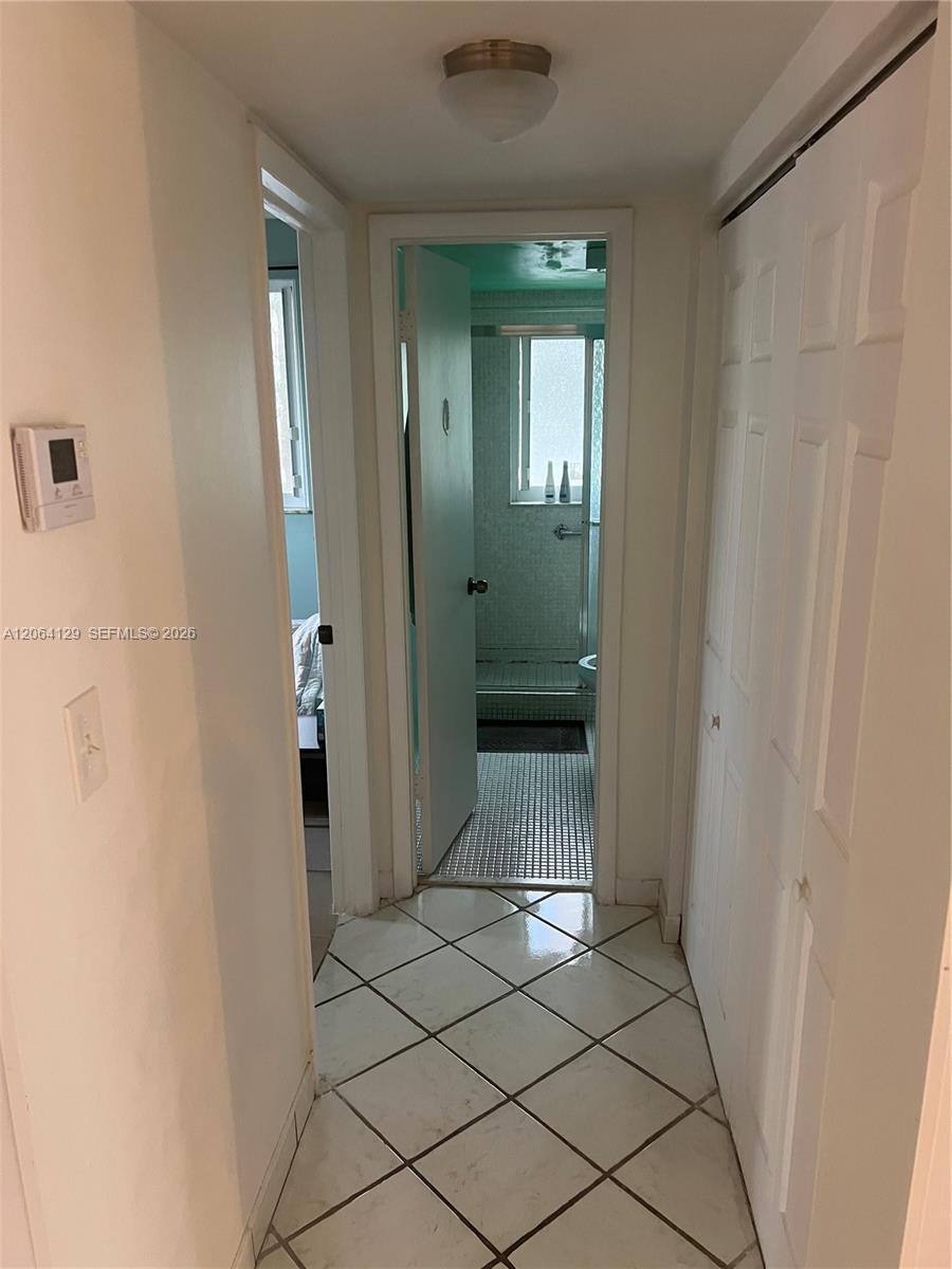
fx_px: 953
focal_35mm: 26
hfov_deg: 53.1
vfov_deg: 67.3
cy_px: 634
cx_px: 476
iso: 200
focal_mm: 5.7
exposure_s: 1/60
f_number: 1.5
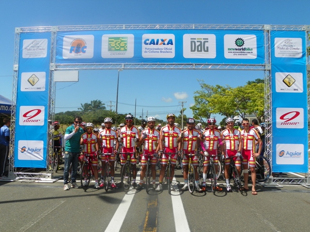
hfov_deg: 61.7
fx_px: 260
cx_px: 155
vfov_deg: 48.2
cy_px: 116
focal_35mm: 29
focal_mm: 5.2
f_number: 5.6
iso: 64
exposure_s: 1/400
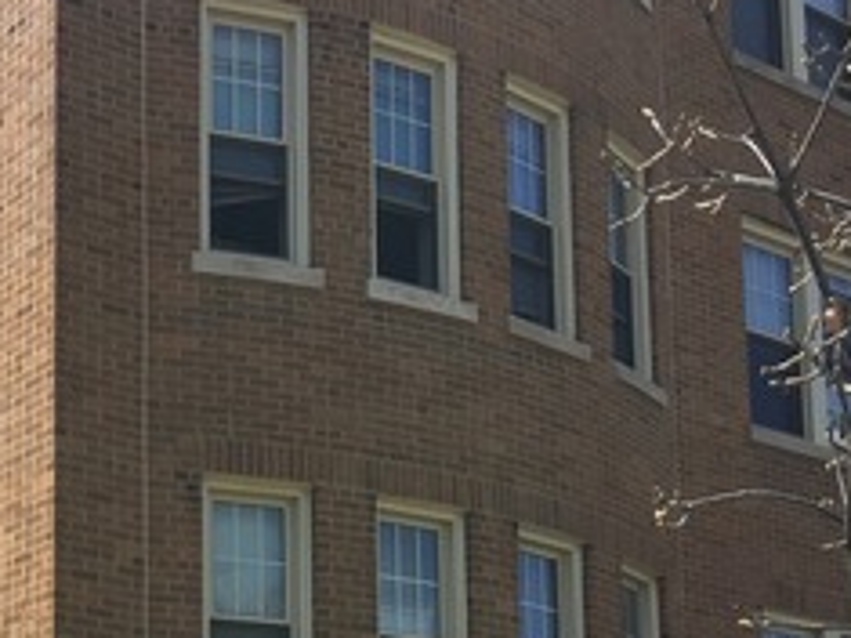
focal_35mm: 79
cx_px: 18
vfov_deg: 17.7
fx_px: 1941
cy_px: 779
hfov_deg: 23.8
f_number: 2.2
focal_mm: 4.15
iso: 32
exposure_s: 1/1412
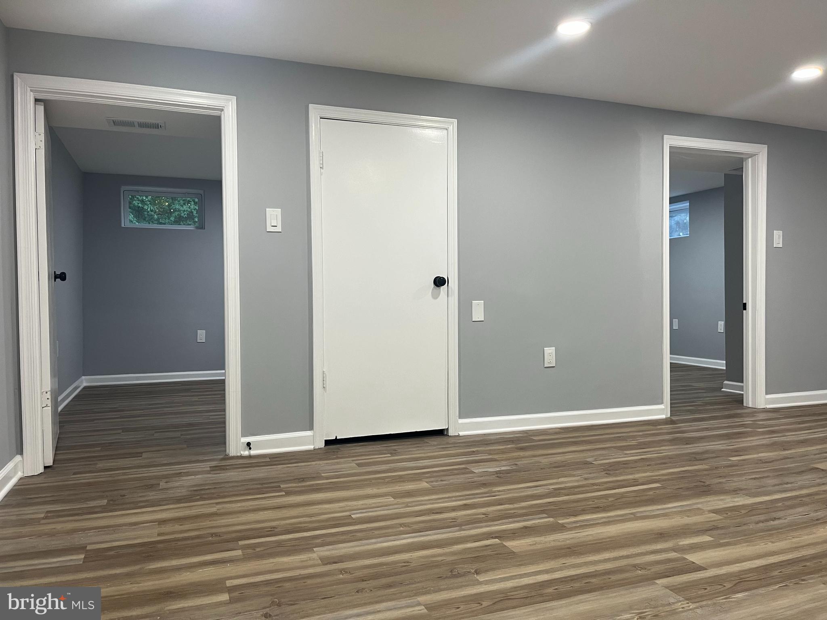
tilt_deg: -1.2
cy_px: 310
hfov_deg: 67.3
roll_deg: +1.4
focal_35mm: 26
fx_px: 621
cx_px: 414
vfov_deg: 53.1
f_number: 1.6
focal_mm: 5.1
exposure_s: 1/60
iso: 80
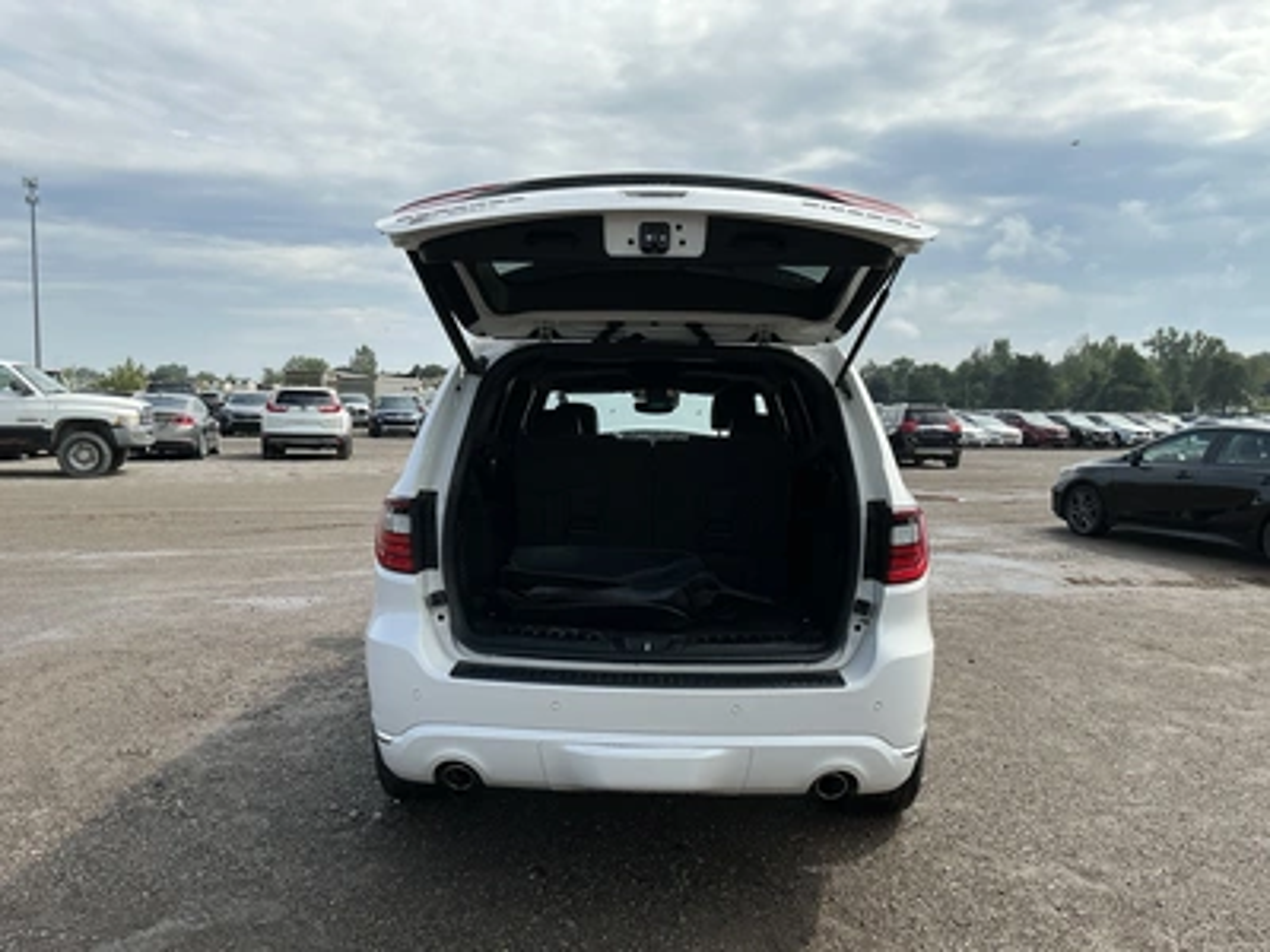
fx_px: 1027
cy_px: 476
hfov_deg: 63.4
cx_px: 635
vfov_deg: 49.7
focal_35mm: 28
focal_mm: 3
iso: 25
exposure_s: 1/1786
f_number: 1.8
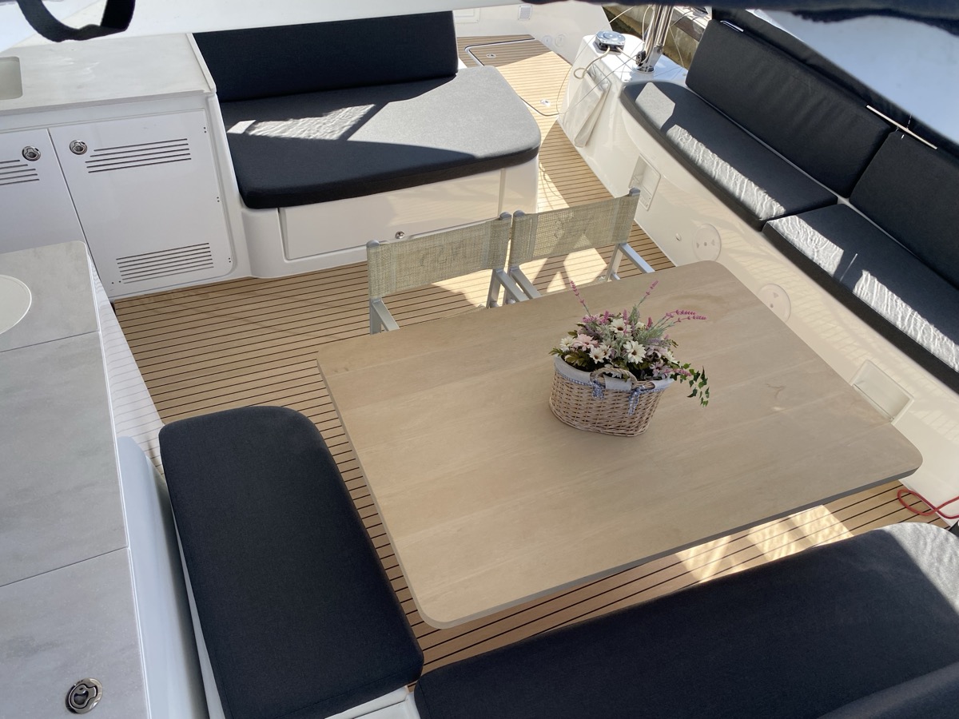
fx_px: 720
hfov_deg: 67.3
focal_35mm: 26
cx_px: 480
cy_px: 360
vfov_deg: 53.1
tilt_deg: -45.2
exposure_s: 1/640
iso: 32
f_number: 1.8
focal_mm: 4.25
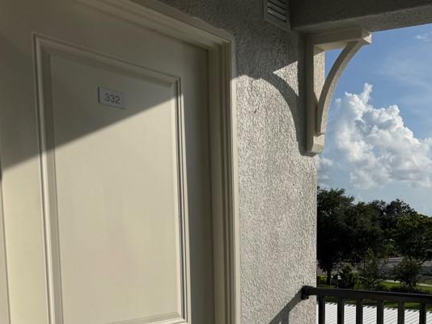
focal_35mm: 46
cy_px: 298
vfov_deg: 30.0
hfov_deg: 39.4
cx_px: 355
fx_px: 574
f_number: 1.78
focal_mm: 6.76
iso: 80
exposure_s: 1/17544
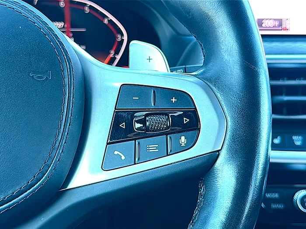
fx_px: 407
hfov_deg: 41.2
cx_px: 153
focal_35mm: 46
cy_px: 114
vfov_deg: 31.5
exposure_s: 1/79
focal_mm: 6.86
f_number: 1.78
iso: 64
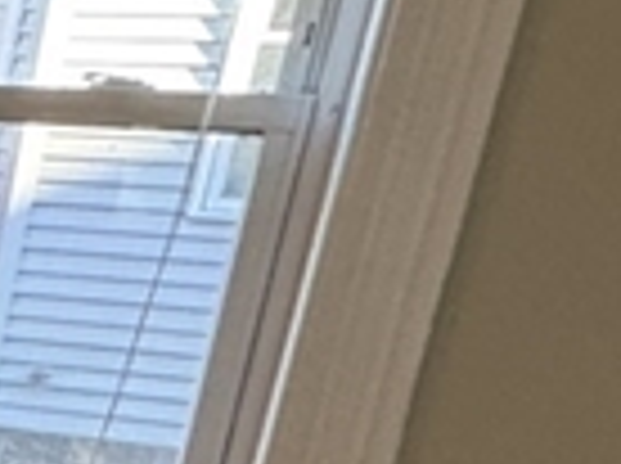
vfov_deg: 13.8
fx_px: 1862
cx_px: -1246
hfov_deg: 11.3
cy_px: 550
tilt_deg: -17.0
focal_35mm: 104
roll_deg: -0.7
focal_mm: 2.22
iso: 250
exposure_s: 1/60
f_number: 2.2
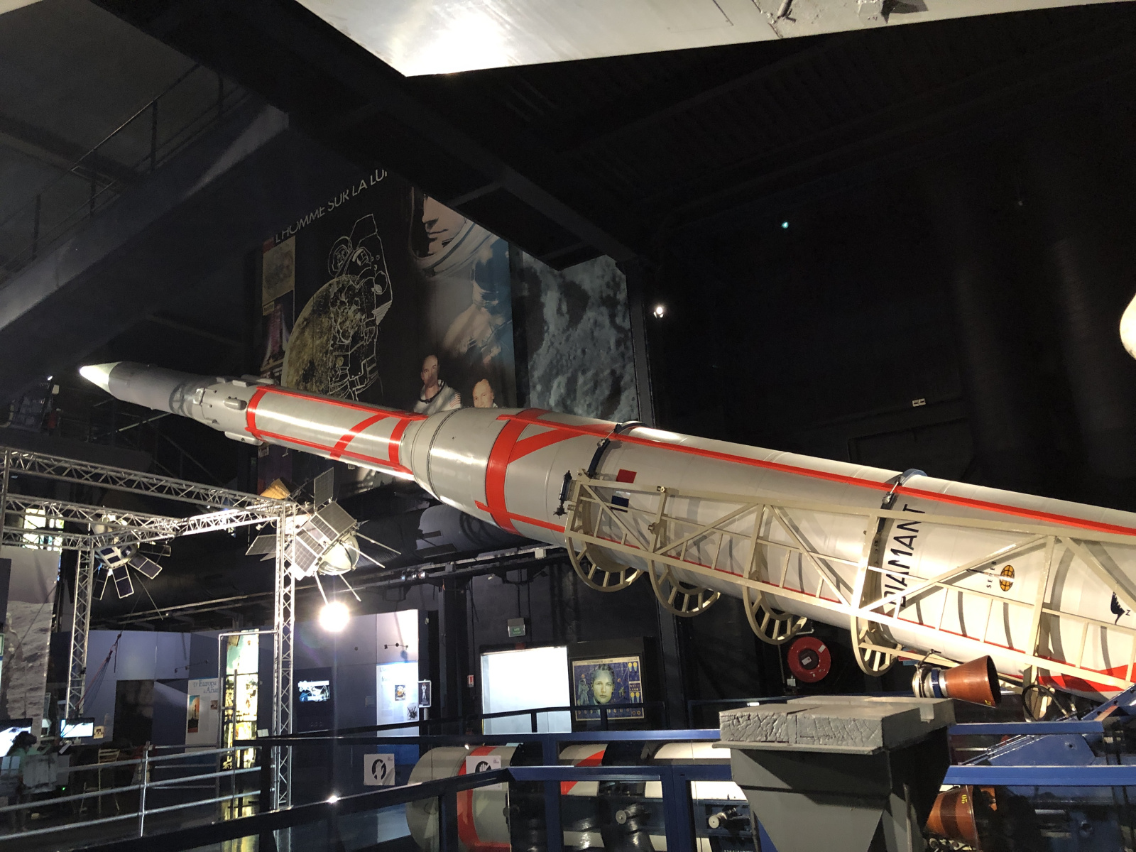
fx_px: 919
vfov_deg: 49.7
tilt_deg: +15.7
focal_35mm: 28
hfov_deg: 63.4
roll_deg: +2.6
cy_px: 426
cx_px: 568
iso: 100
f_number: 1.8
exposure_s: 1/9
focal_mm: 3.99
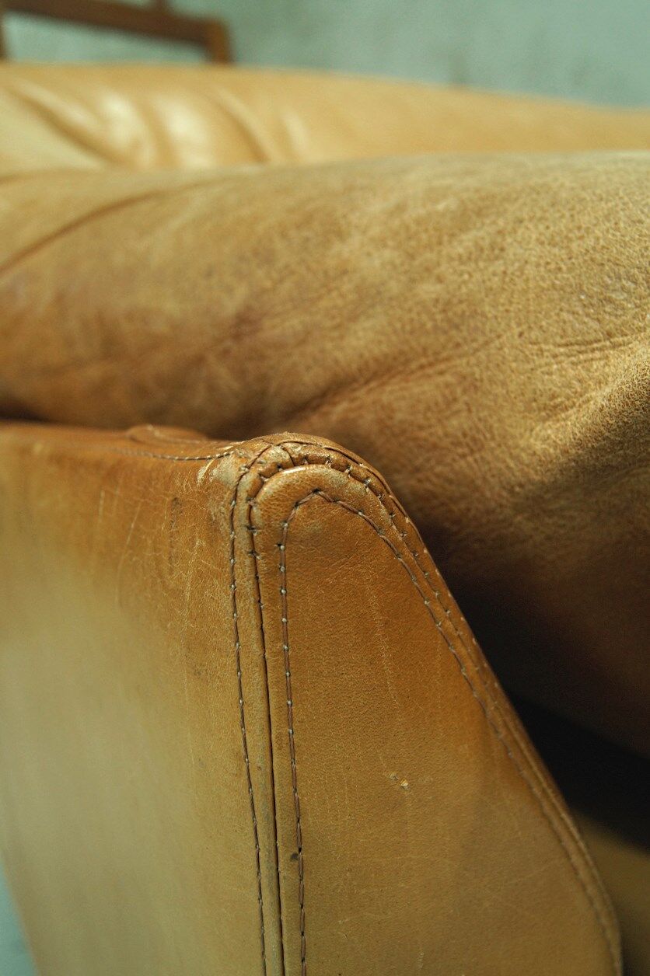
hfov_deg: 39.9
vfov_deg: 57.2
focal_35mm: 33
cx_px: 325
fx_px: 895
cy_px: 488
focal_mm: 22
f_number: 7.1
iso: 400
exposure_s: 1/10
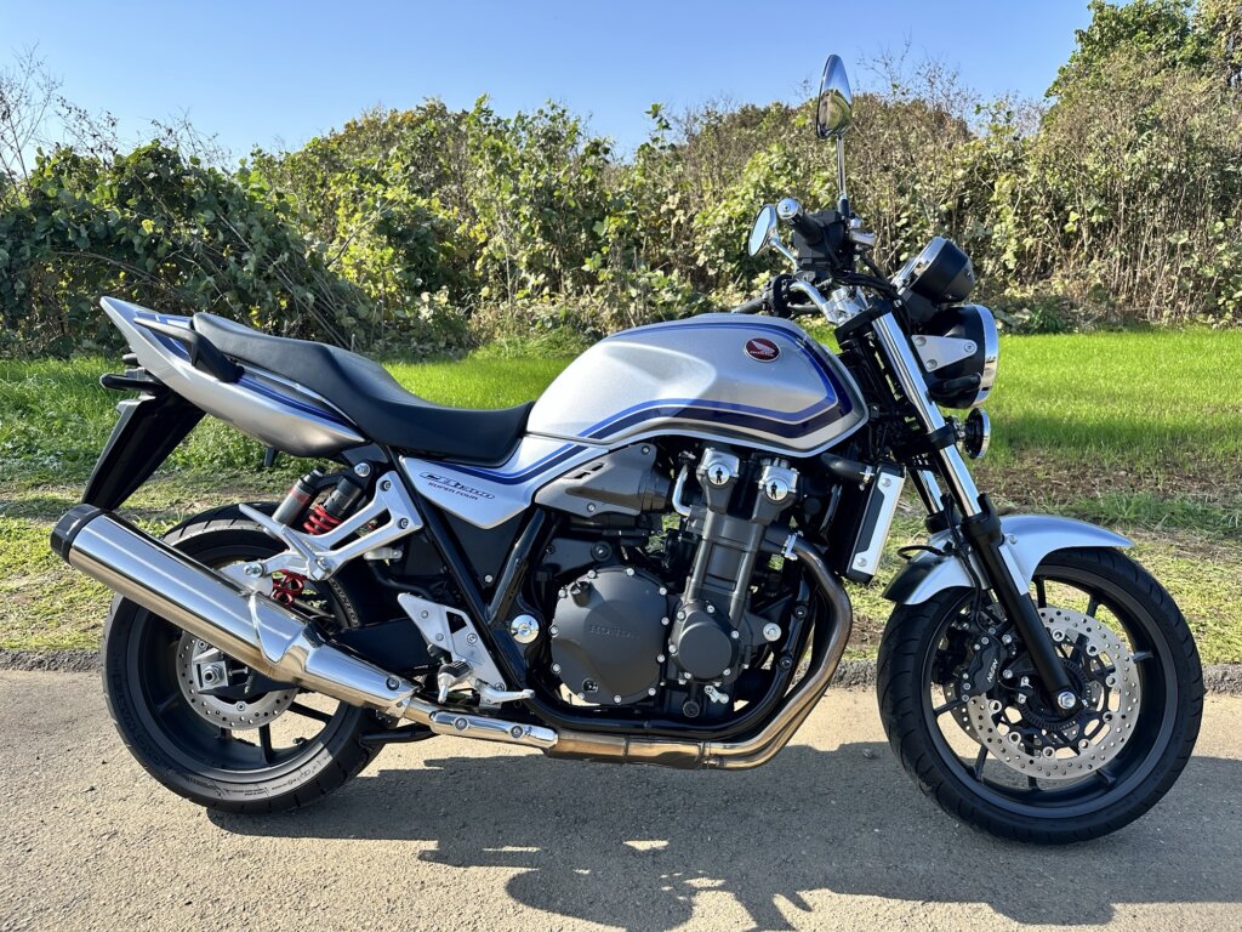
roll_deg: +1.8
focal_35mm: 24
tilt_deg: -12.9
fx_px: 861
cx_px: 621
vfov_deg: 56.8
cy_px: 466
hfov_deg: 71.6
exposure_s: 1/1393
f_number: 1.78
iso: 80
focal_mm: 6.86
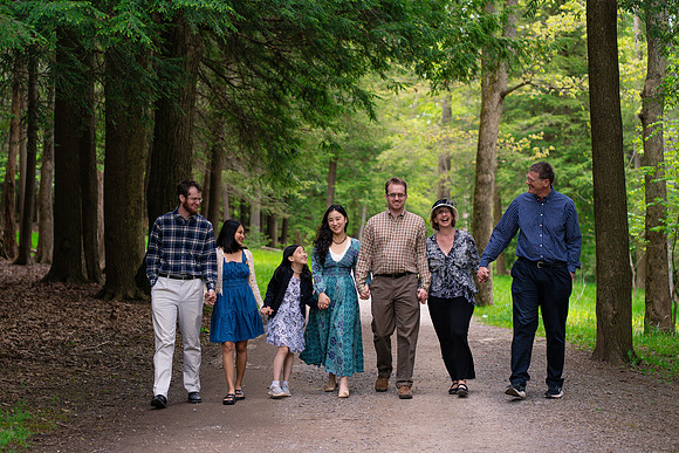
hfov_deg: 21.6
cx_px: 301
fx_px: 1783
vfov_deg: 14.5
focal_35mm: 95
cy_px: 238
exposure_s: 1/250
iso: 800
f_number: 3.2
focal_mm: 85
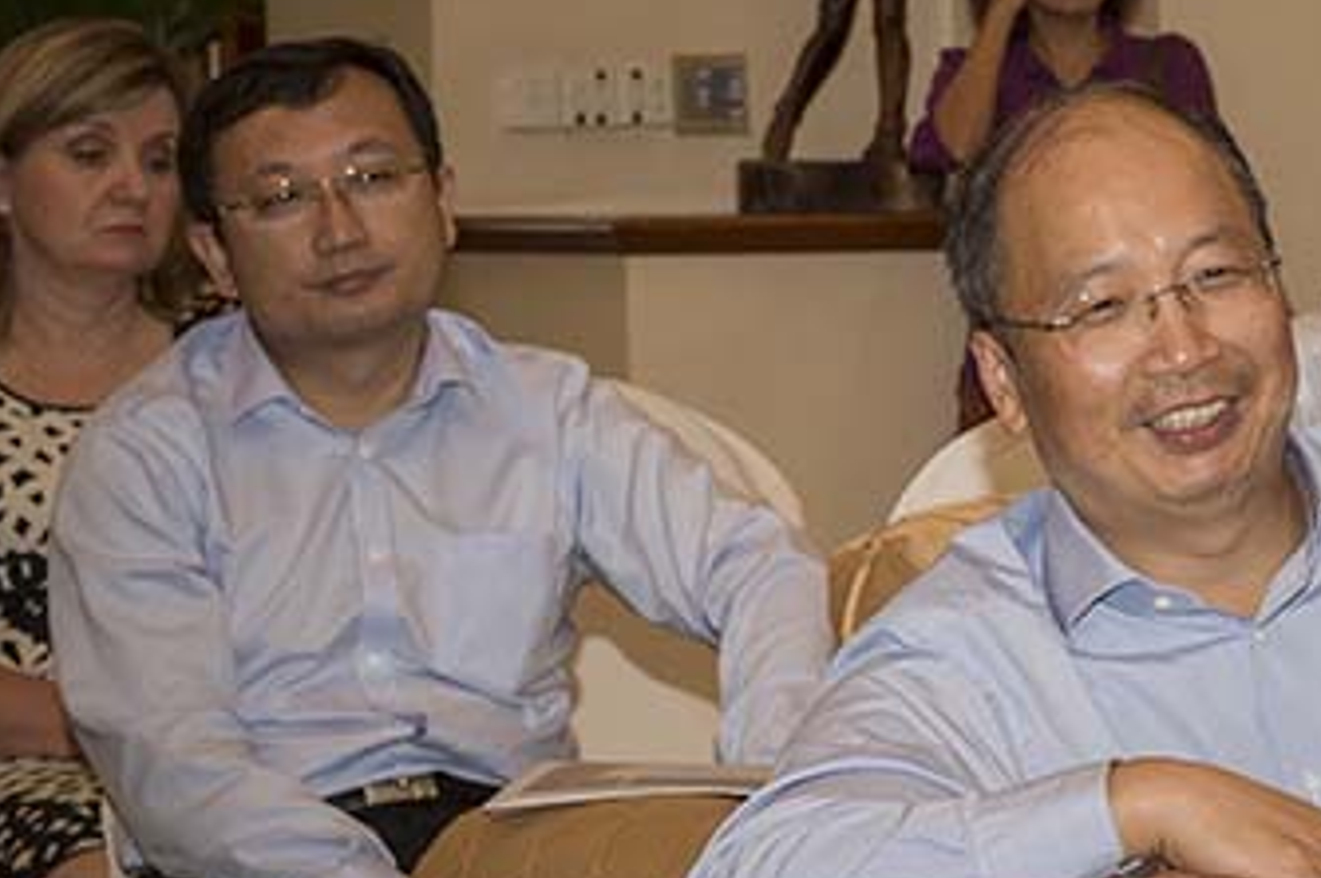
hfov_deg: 12.3
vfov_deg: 8.5
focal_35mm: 161
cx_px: 1851
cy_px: 488
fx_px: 5902
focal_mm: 56
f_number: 8
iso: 400
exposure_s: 1/60
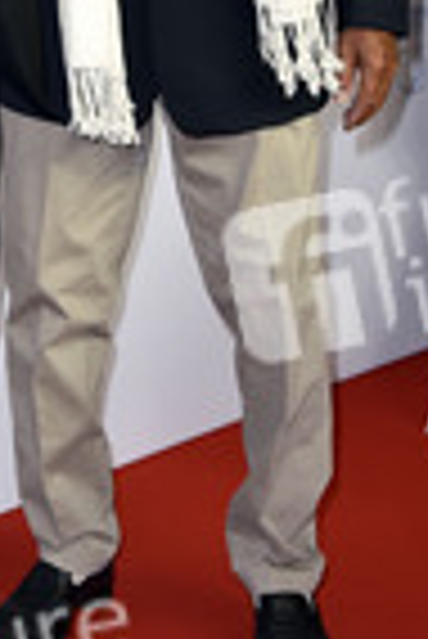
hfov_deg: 8.4
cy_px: 32
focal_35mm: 163
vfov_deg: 12.5
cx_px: 45
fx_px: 2900
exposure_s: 1/125
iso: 640
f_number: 6.3
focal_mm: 58
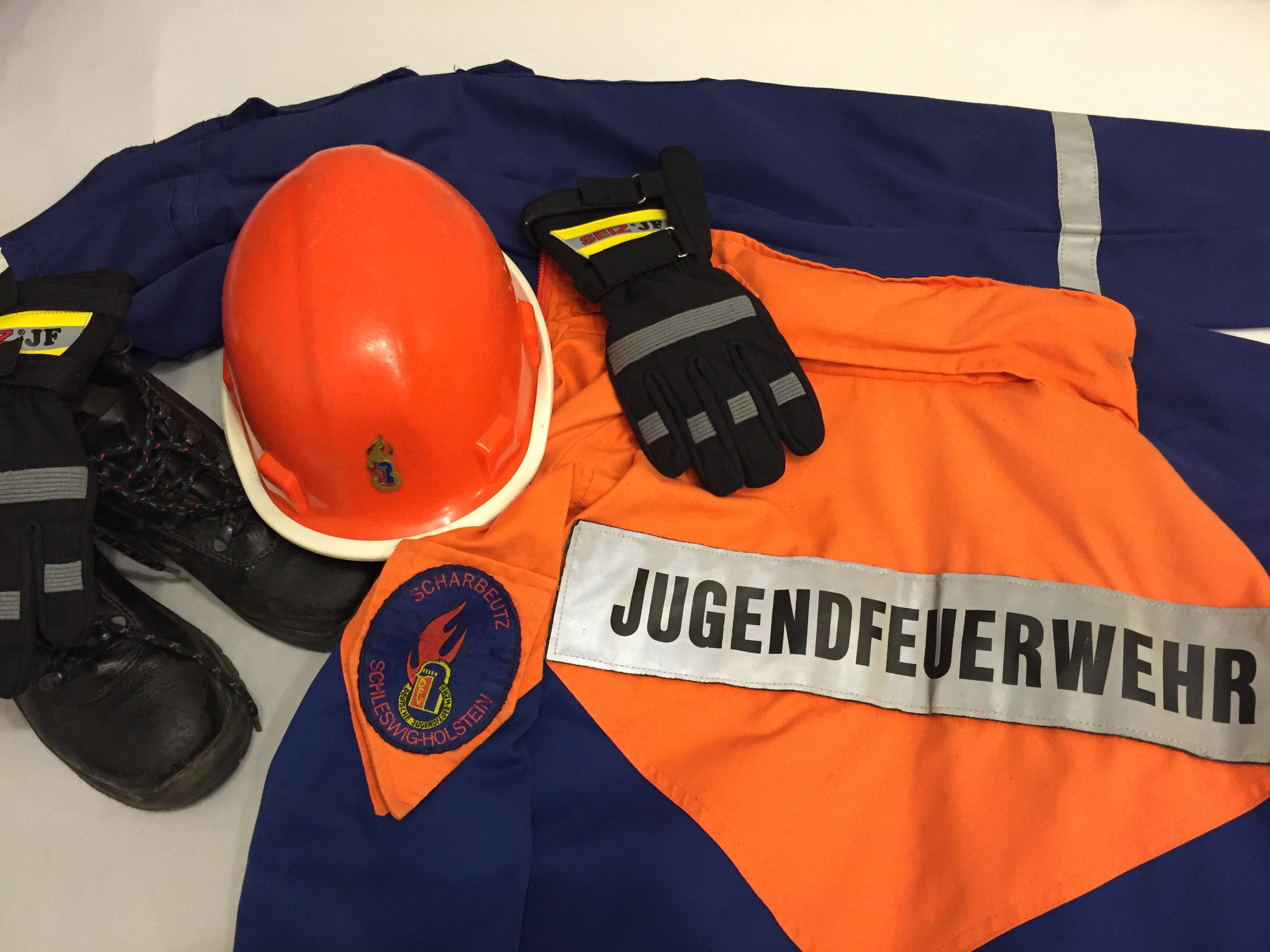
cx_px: 635
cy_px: 476
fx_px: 1064
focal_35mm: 29
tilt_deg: -62.7
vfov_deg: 48.2
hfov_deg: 61.7
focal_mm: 4.15
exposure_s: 1/20
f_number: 2.2
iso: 250
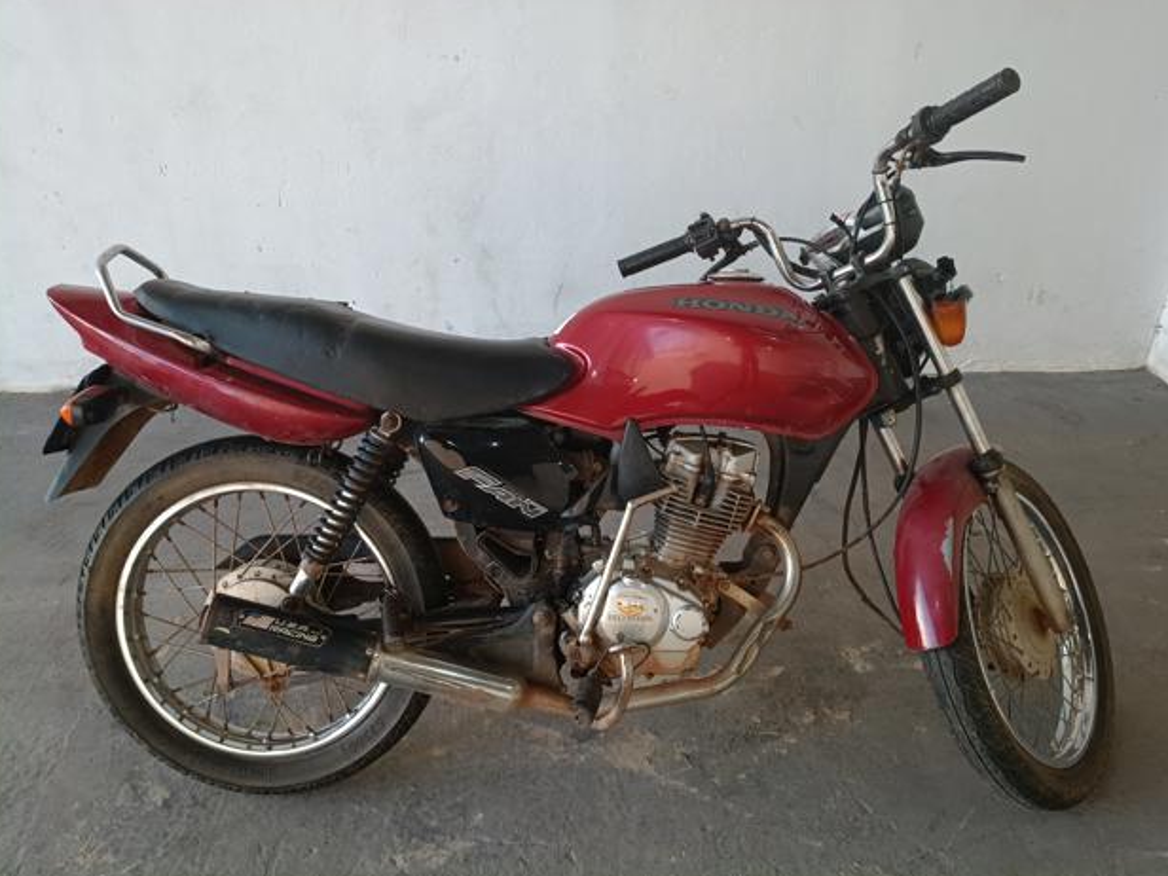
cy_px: 434
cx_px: 593
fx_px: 911
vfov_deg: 51.4
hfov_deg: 65.3
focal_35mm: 27
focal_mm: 4.81
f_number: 1.8
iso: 689
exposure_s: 1/60.1
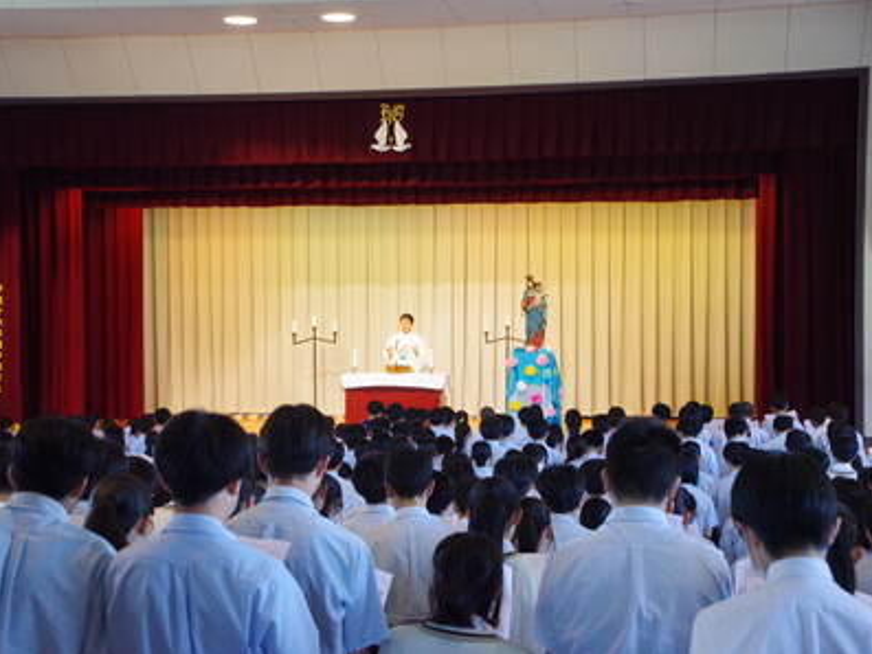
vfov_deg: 20.0
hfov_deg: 26.5
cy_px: 327
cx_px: 382
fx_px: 1853
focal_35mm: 74
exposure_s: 1/200
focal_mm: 45
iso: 6400
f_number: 4.5
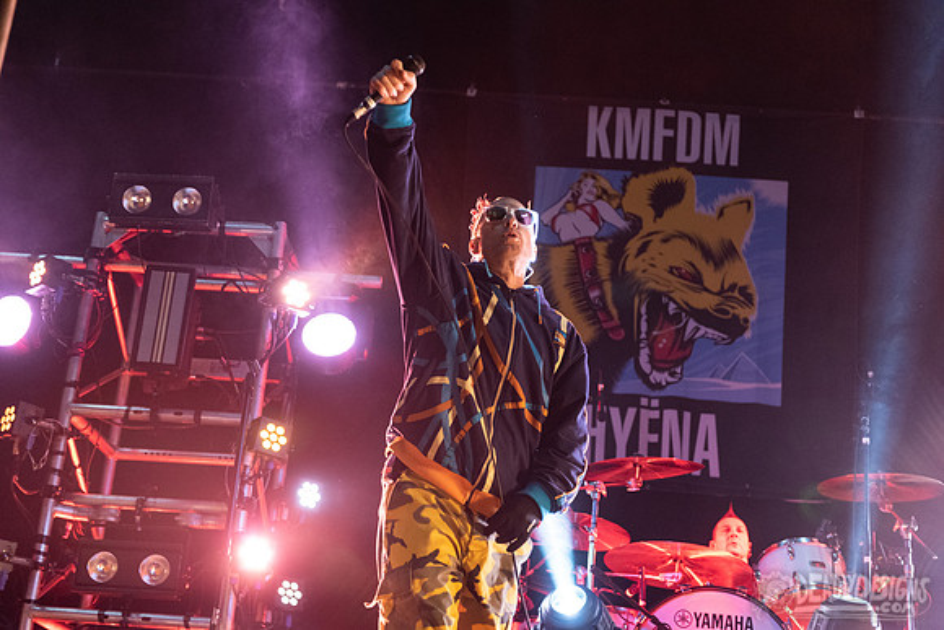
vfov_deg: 26.0
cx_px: 472
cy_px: 315
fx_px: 1364
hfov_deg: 38.2
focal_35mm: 52
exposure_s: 1/200
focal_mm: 52
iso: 3200
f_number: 3.2
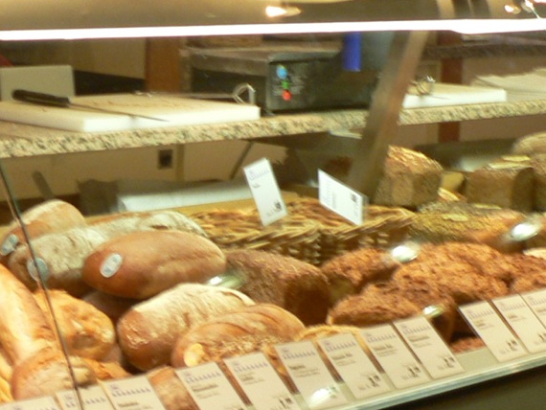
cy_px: 104
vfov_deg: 14.6
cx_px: 306
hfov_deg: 19.4
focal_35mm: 101
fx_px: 1594
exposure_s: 1/25
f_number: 2.8
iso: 100
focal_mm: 6
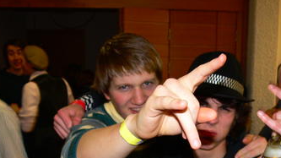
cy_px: 144
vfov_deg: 21.7
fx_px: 402
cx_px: 173
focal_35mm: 54
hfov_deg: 38.3
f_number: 2.8
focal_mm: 7.4
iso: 100
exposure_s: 1/30
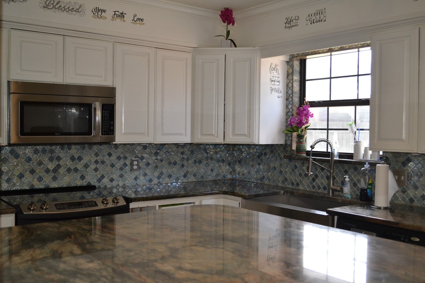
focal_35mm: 37
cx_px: 217
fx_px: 437
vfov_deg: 35.9
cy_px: 142
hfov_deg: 51.9
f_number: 4
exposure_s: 1/100
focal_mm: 24
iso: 400
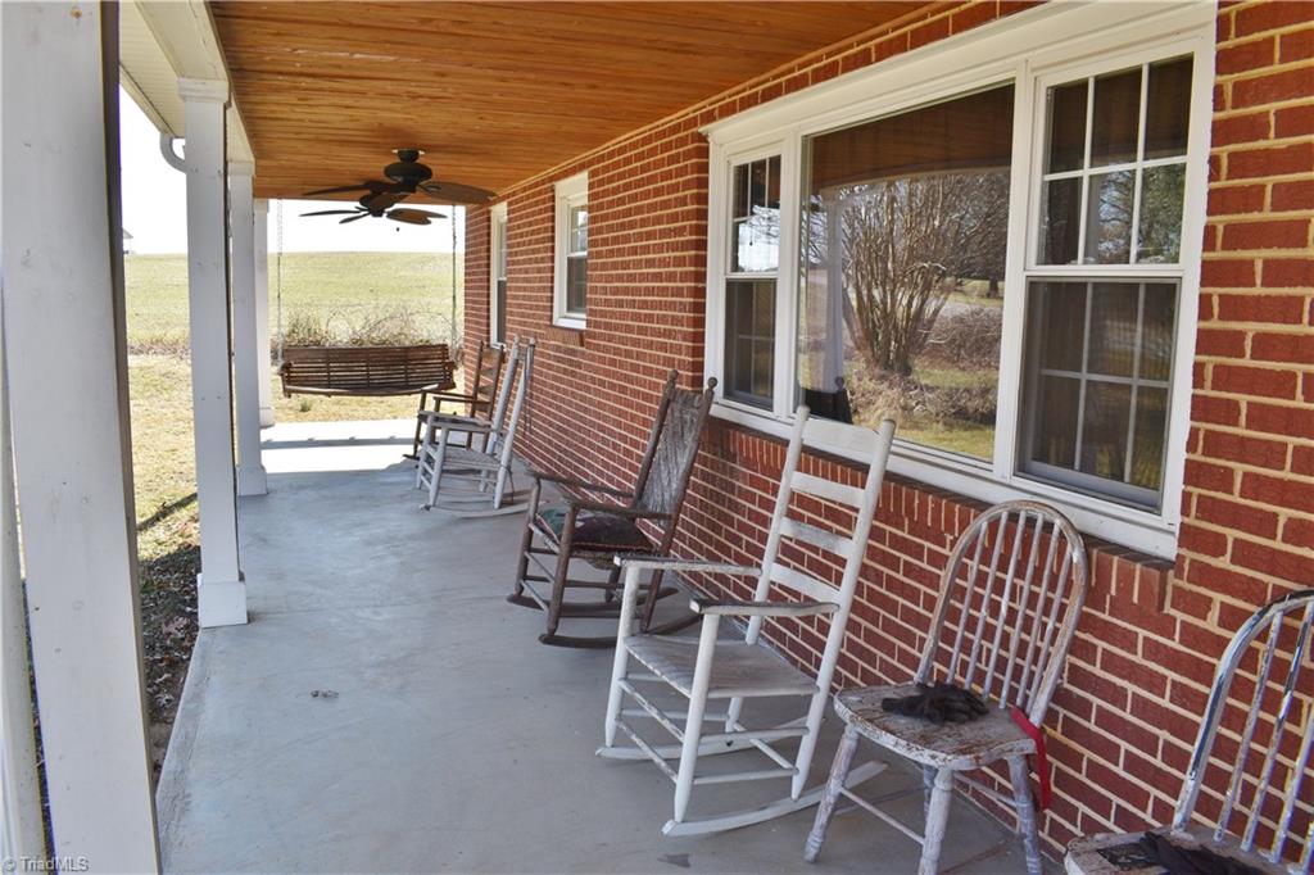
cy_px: 438
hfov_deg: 67.4
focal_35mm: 27
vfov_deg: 47.9
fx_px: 985
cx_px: 657
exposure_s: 1/250
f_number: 8
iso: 250
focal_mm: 18
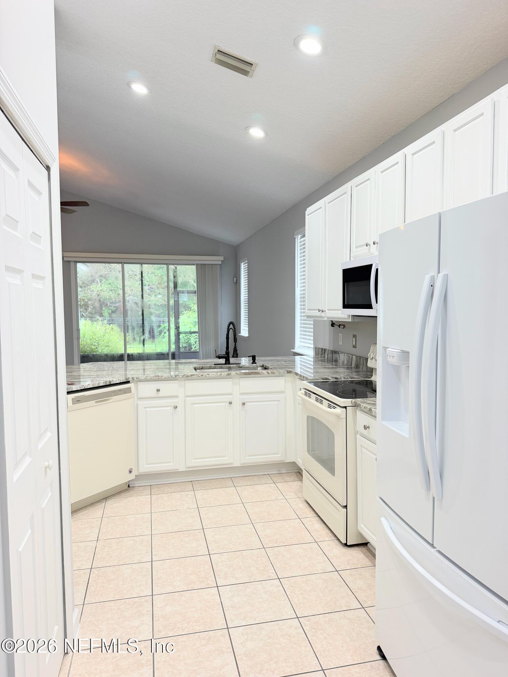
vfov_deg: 71.6
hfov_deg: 56.8
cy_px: 338
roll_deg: -0.3
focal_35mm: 24
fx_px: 470
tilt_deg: -3.9
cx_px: 254
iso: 250
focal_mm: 6.76
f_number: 1.78
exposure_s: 1/120
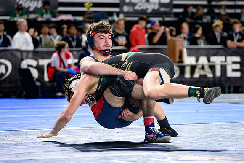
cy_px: 74
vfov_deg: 7.8
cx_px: 140
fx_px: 1189
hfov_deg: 11.7
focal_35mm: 175
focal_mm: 110
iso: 3200
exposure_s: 1/800
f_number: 2.8
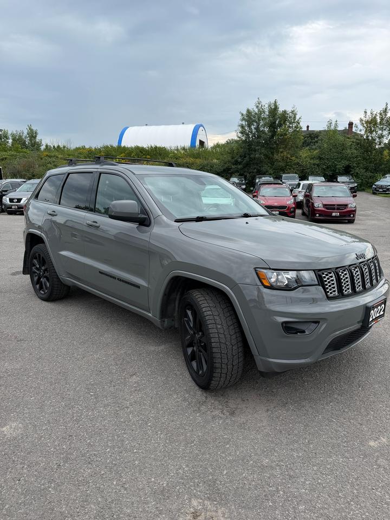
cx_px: 195
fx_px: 361
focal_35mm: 24
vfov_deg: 71.6
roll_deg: -1.5
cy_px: 260
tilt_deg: -9.0
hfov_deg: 56.8
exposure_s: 1/1812
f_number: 1.78
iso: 80
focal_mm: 6.76
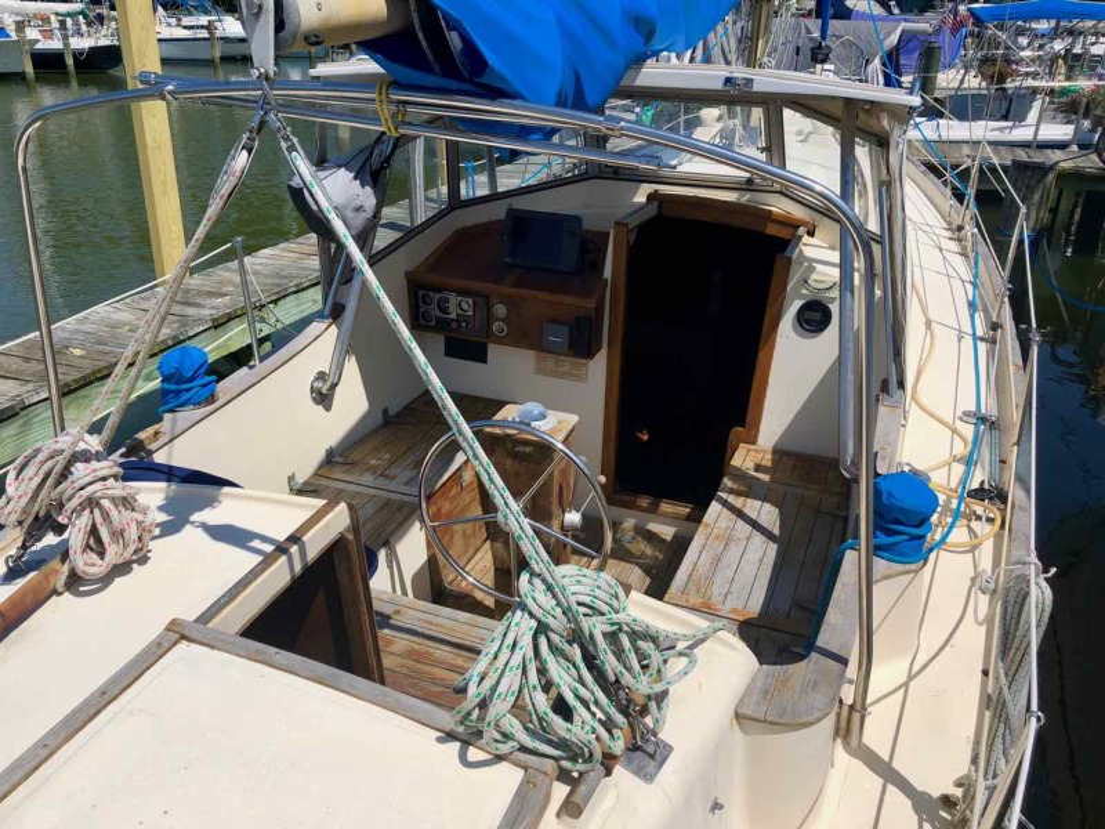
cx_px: 552
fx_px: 894
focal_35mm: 28
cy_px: 414
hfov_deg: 63.4
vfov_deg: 49.7
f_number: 1.8
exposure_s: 1/3690
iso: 20
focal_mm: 3.99
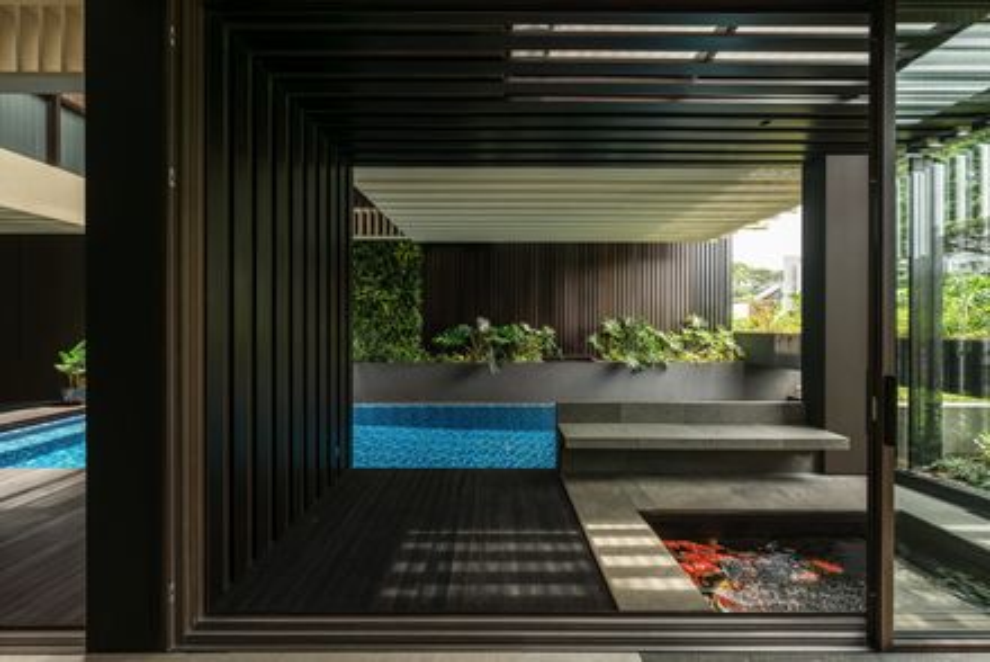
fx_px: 330
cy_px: 331
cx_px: 495
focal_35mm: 12
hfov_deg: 112.6
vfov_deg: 90.1
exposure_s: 1/80
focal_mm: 12
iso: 200
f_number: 10
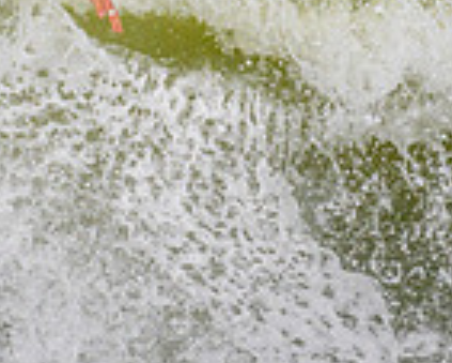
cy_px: -117
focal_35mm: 3092
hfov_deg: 0.6
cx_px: -22
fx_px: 41392
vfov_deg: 0.5
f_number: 11
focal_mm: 800
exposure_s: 1/2000
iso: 720
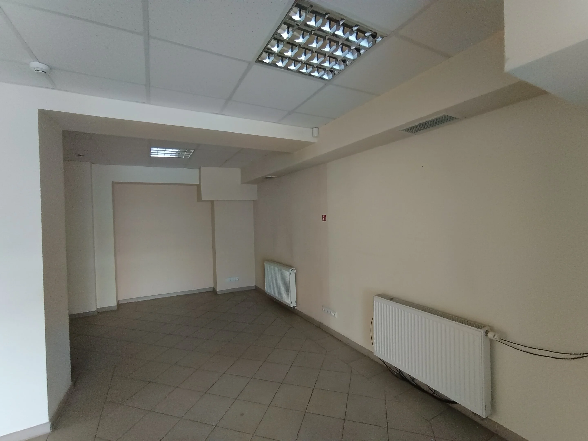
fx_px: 272
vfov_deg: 78.1
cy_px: 220
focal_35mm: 16
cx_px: 294
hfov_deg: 94.5
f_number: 2.2
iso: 978
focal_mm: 1.65
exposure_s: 1/14.3
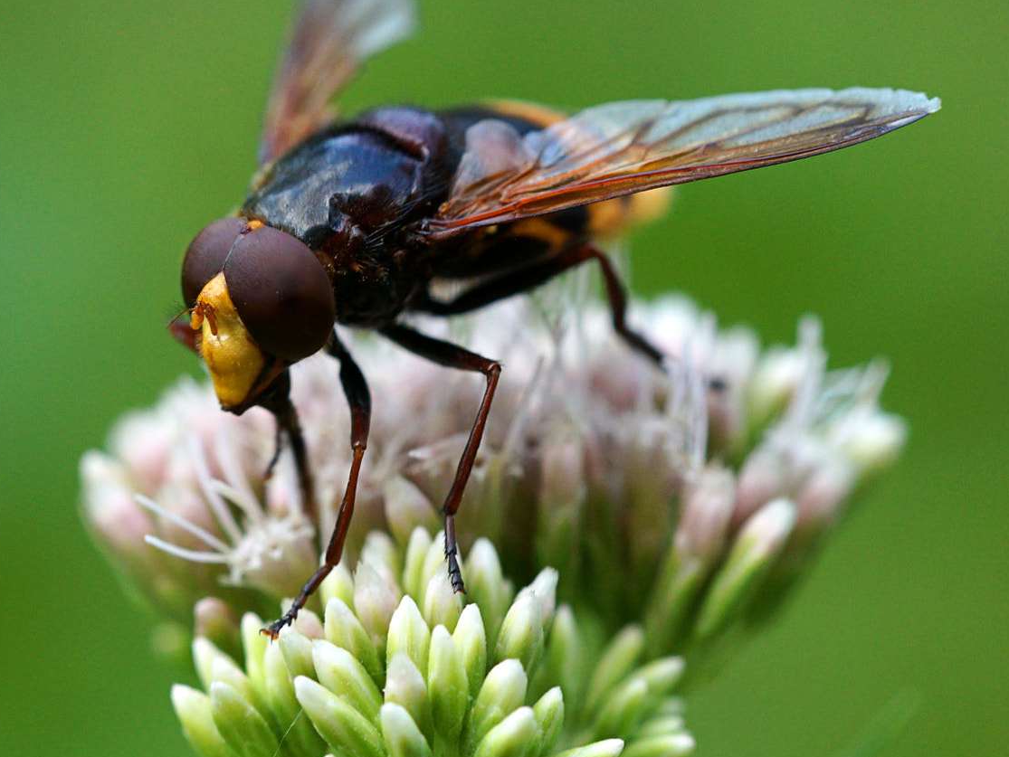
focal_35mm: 310
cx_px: 290
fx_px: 9039
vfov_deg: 4.8
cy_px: 318
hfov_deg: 6.4
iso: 640
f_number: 5.6
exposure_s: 1/250
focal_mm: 150
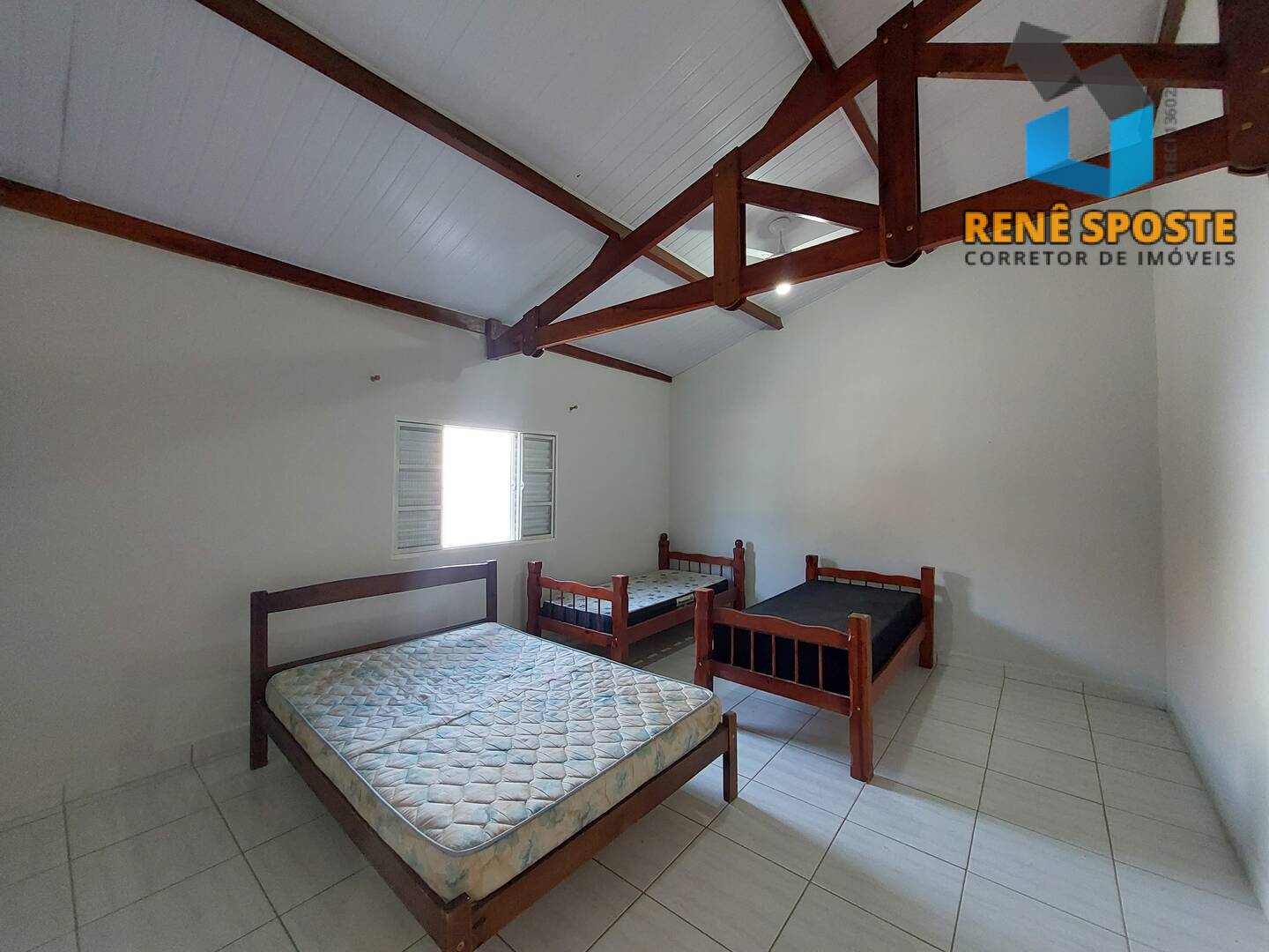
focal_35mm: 13
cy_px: 476
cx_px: 634
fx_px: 477
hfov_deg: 106.2
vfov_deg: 89.9
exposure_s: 1/60
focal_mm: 1.74
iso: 250
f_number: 2.2
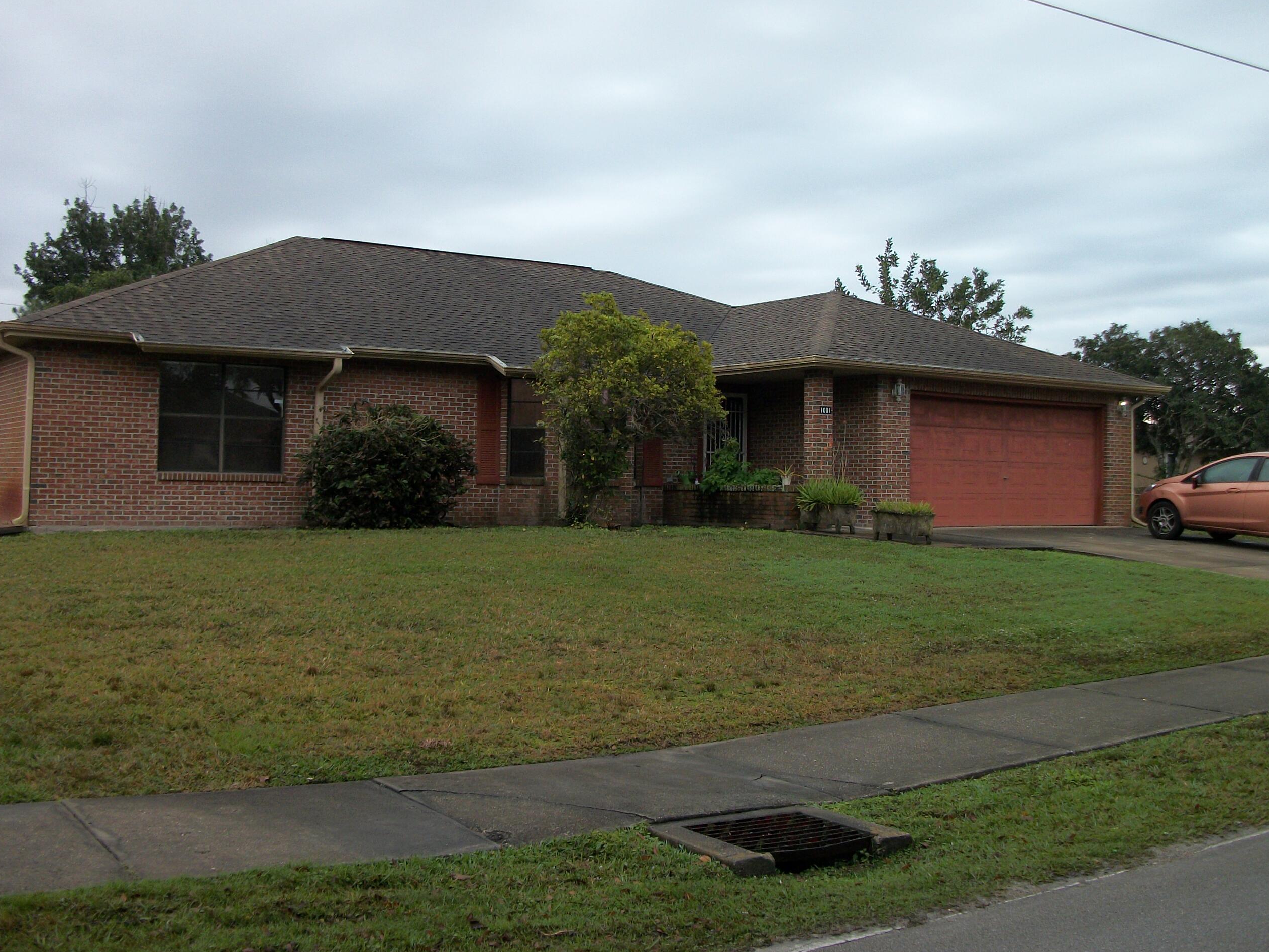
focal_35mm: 38
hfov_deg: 49.0
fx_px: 1393
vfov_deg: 37.7
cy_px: 427
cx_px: 637
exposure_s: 1/100
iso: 80
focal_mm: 5.7
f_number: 2.9
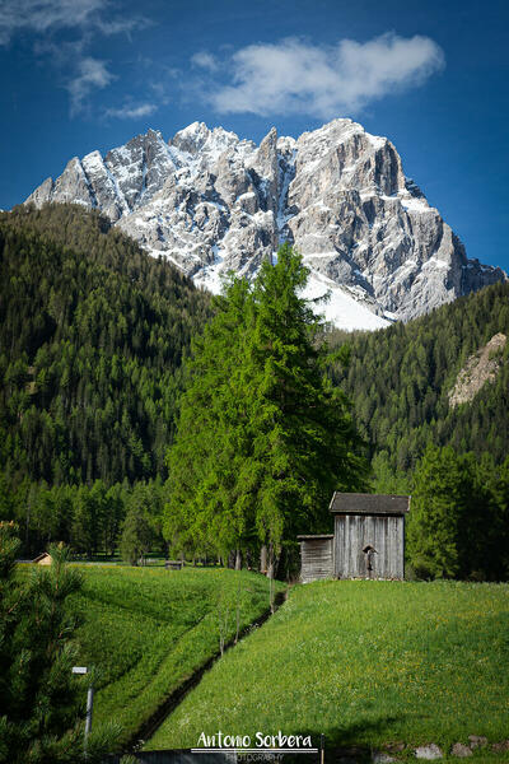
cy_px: 382
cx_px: 254
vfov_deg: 37.9
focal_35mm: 52
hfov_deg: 25.8
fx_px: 1113
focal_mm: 35
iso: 100
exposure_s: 1/80
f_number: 7.1
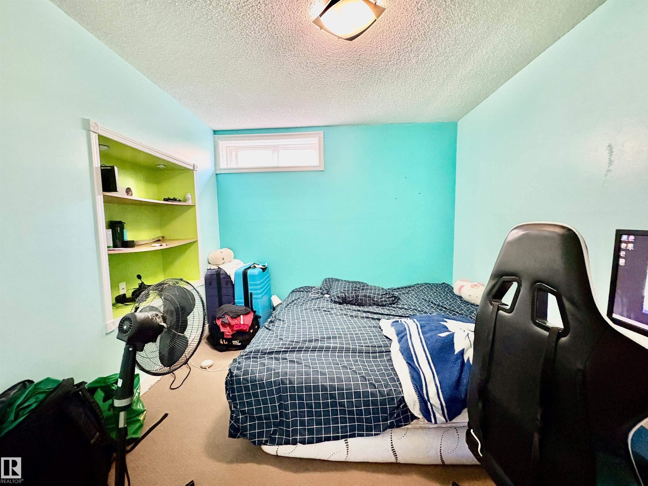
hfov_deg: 102.1
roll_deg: +1.4
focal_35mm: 14
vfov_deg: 85.7
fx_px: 262
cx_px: 324
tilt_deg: -4.5
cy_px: 243
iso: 800
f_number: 2.2
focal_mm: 2.22
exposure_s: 1/30
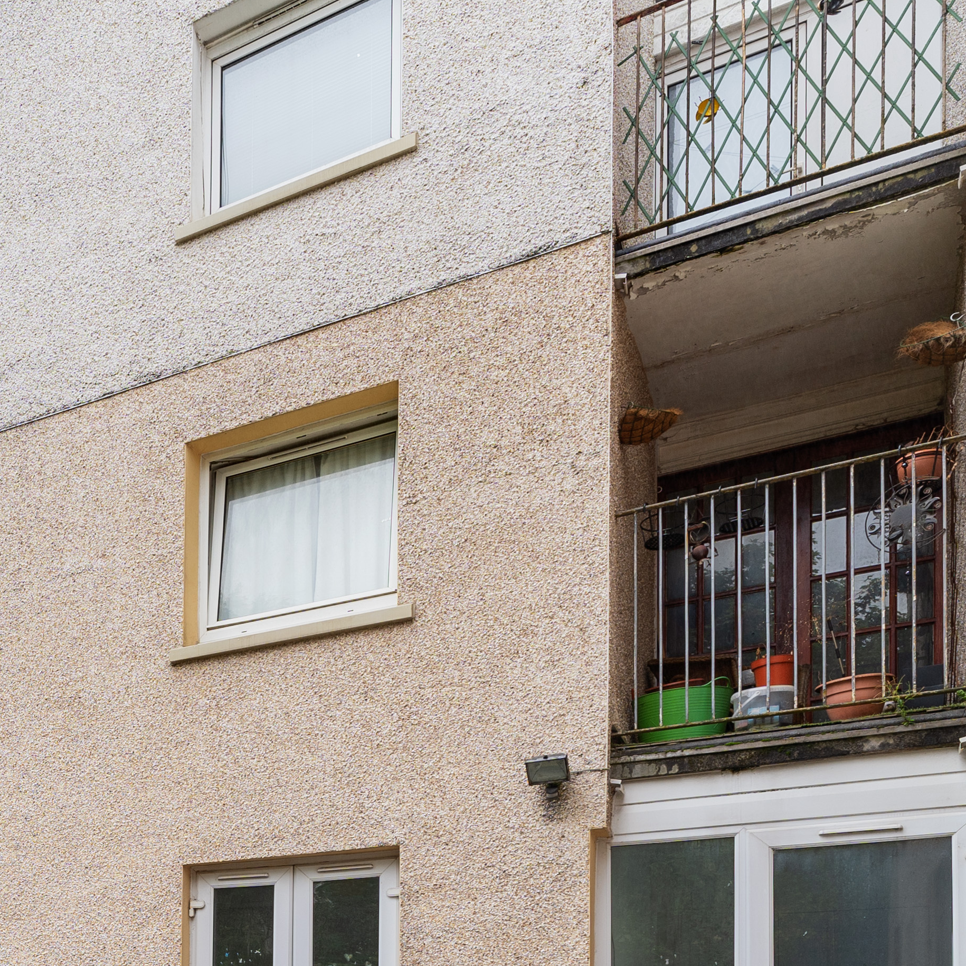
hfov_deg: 34.6
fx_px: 1231
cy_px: 1055
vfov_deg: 36.5
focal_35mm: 39
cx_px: -184
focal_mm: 14
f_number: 4.5
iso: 100
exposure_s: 1/100
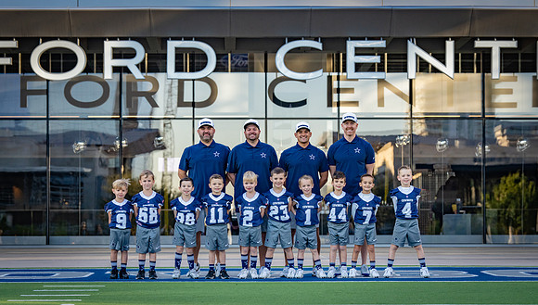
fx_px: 1679
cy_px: 190
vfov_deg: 10.4
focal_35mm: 117
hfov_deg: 18.2
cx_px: 251
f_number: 4
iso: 1000
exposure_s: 1/1250
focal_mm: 105
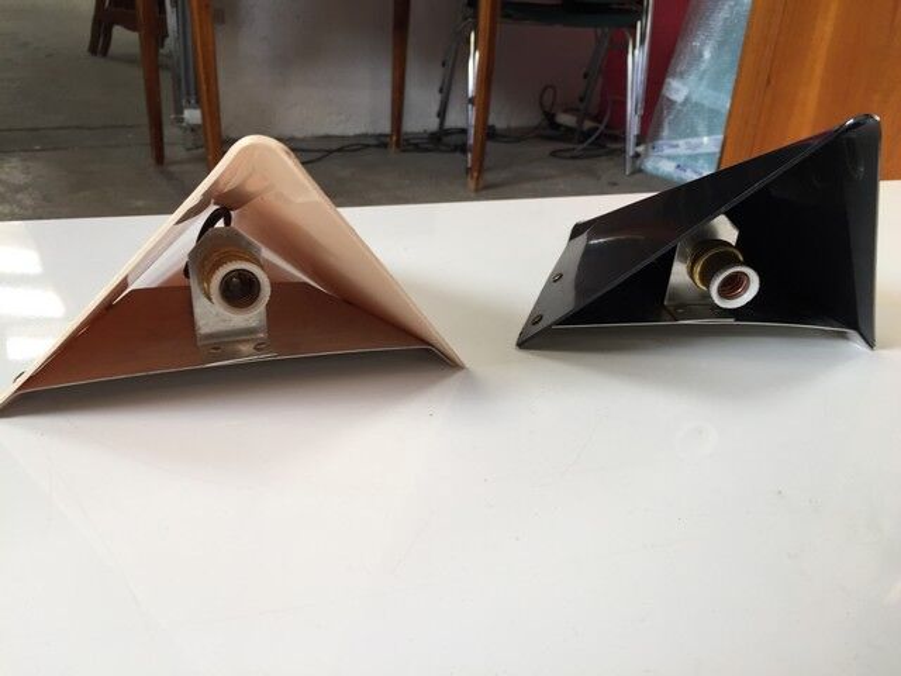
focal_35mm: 29
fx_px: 755
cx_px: 450
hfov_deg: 61.7
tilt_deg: -26.9
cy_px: 338
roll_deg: -5.2
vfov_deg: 48.2
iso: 40
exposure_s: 1/50
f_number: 2.2
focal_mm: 4.15
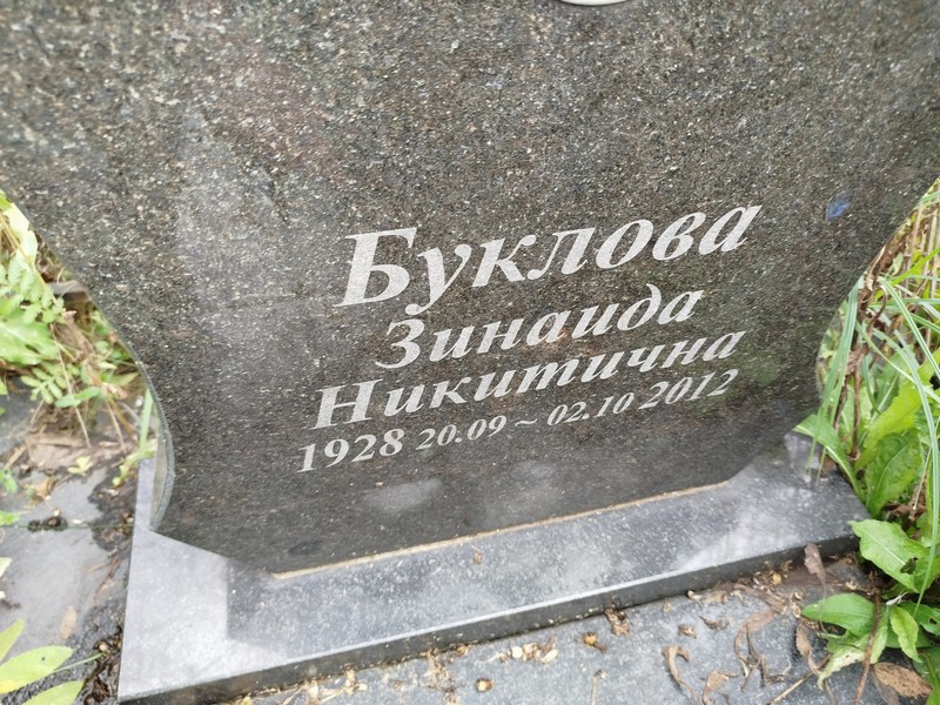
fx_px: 652
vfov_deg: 56.8
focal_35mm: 24
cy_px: 352
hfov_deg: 71.6
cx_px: 470
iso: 80
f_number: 1.7
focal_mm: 5.31
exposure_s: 1/50
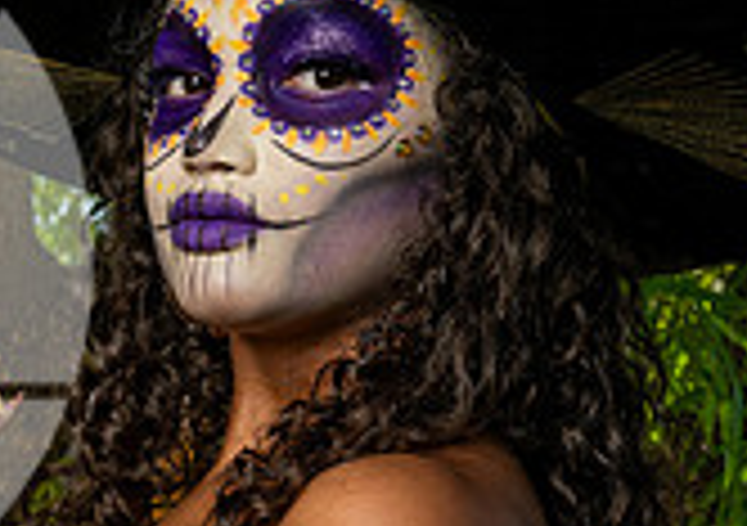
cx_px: -330
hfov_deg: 10.3
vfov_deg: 7.5
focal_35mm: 190
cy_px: 511
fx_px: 4013
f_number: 9
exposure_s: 1/200
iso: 64
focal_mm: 51
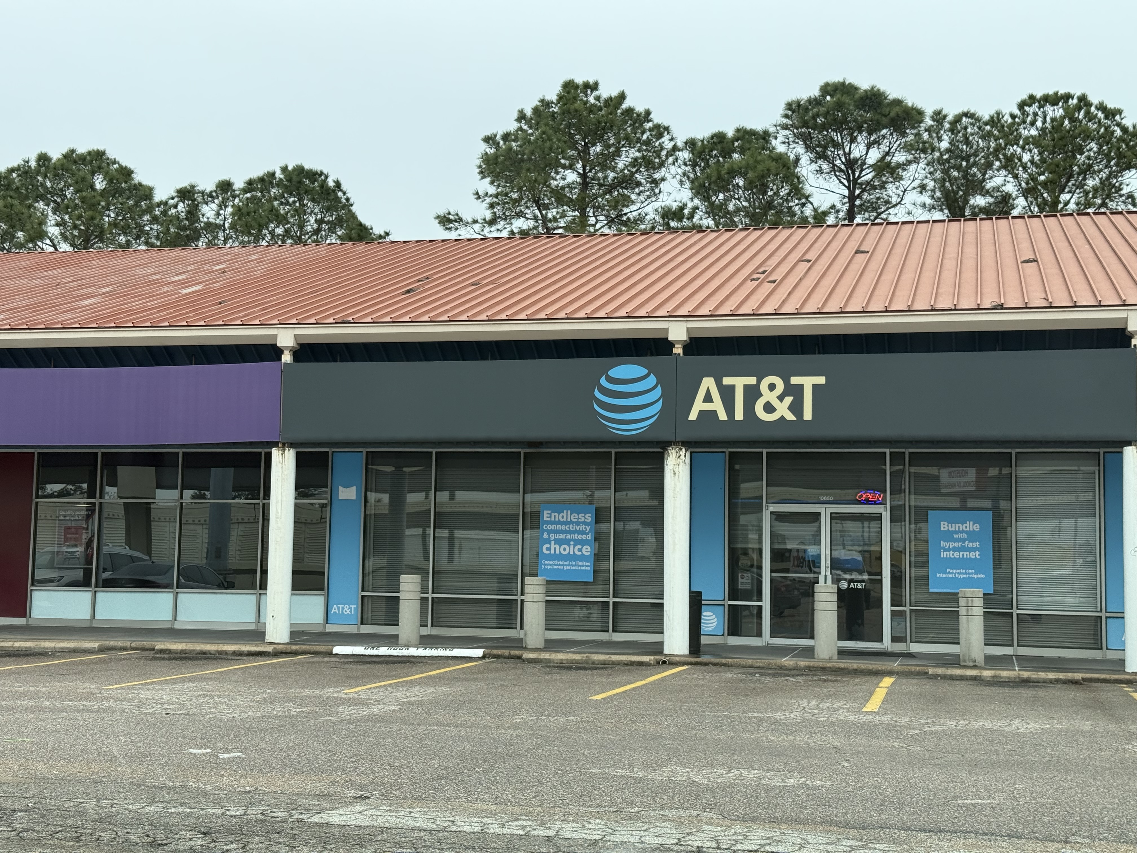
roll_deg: -2.2
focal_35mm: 48
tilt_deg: +6.1
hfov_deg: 39.7
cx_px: 568
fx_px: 1577
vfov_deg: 30.3
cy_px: 426
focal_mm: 6.76
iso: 64
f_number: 1.78
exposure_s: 1/681
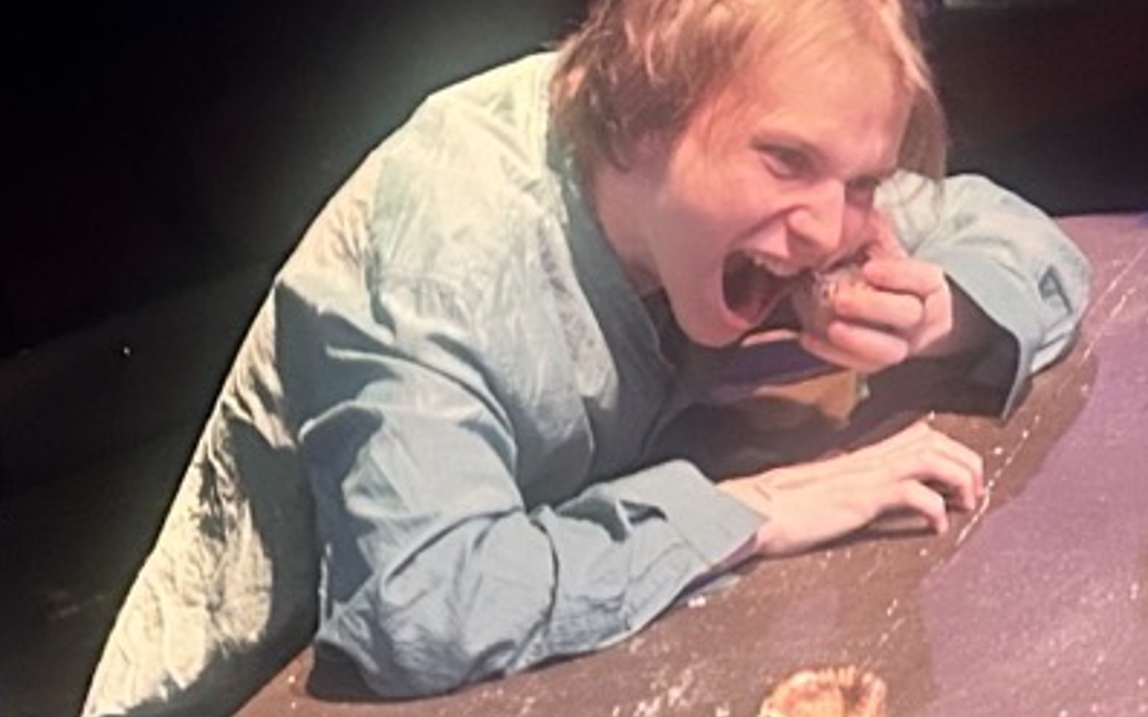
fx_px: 3472
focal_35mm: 111
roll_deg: +11.2
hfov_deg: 18.8
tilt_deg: -28.2
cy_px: 1035
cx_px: 688
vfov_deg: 11.4
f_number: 1.5
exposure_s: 1/43
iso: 500
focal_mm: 5.7
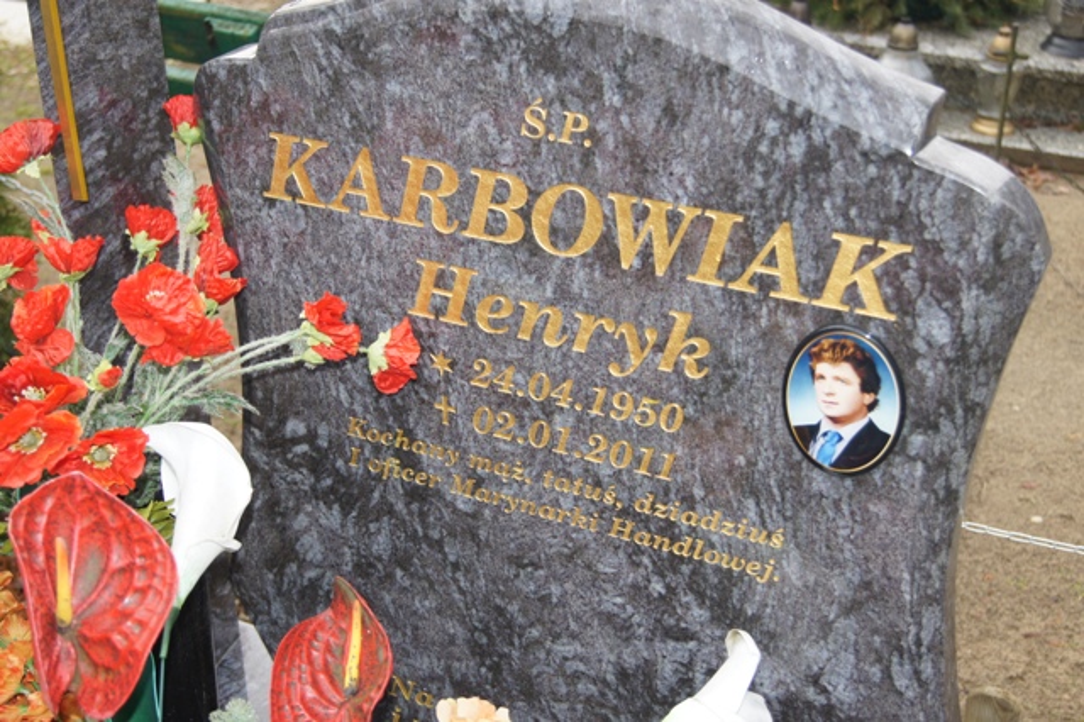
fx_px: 1580
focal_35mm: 52
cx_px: 542
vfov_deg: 25.7
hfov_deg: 37.9
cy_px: 361
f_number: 5
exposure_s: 1/125
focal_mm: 35
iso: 200
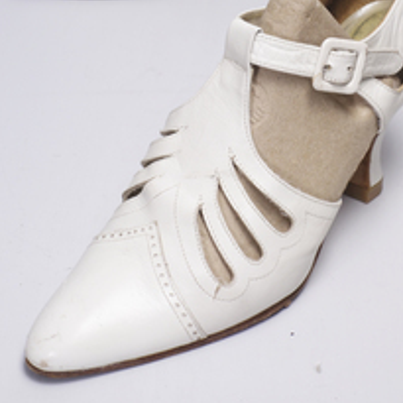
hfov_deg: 13.8
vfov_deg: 13.8
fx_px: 1660
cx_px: 233
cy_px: 84
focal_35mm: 126
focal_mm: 29.15
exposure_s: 1/80
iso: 200
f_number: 4.5
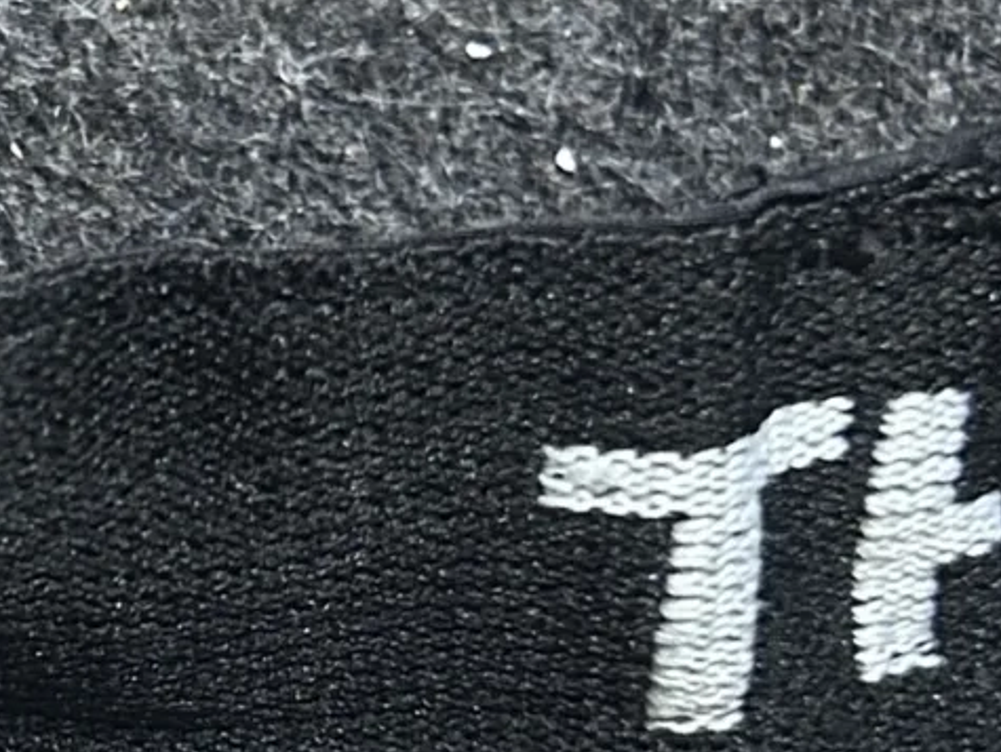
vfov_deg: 10.6
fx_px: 4051
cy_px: 434
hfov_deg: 14.0
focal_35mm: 140
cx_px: 143
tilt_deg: -67.6
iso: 500
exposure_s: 1/50
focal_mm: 5.7
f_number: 1.5
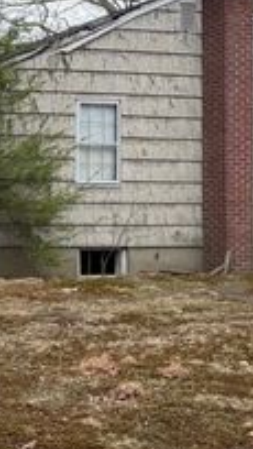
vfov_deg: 27.8
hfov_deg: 13.6
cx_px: -249
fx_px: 905
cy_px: 197
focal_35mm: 76
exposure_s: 1/1122
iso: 100
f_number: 1.78
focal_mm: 6.76
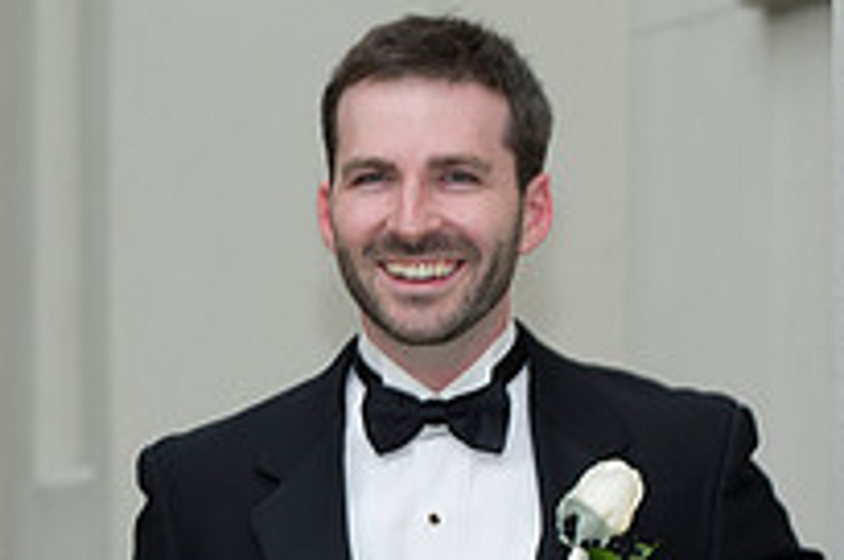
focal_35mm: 340
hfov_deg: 6.1
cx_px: 156
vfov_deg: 4.0
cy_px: 548
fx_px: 7959
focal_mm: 120
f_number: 3.5
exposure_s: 1/125
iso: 400
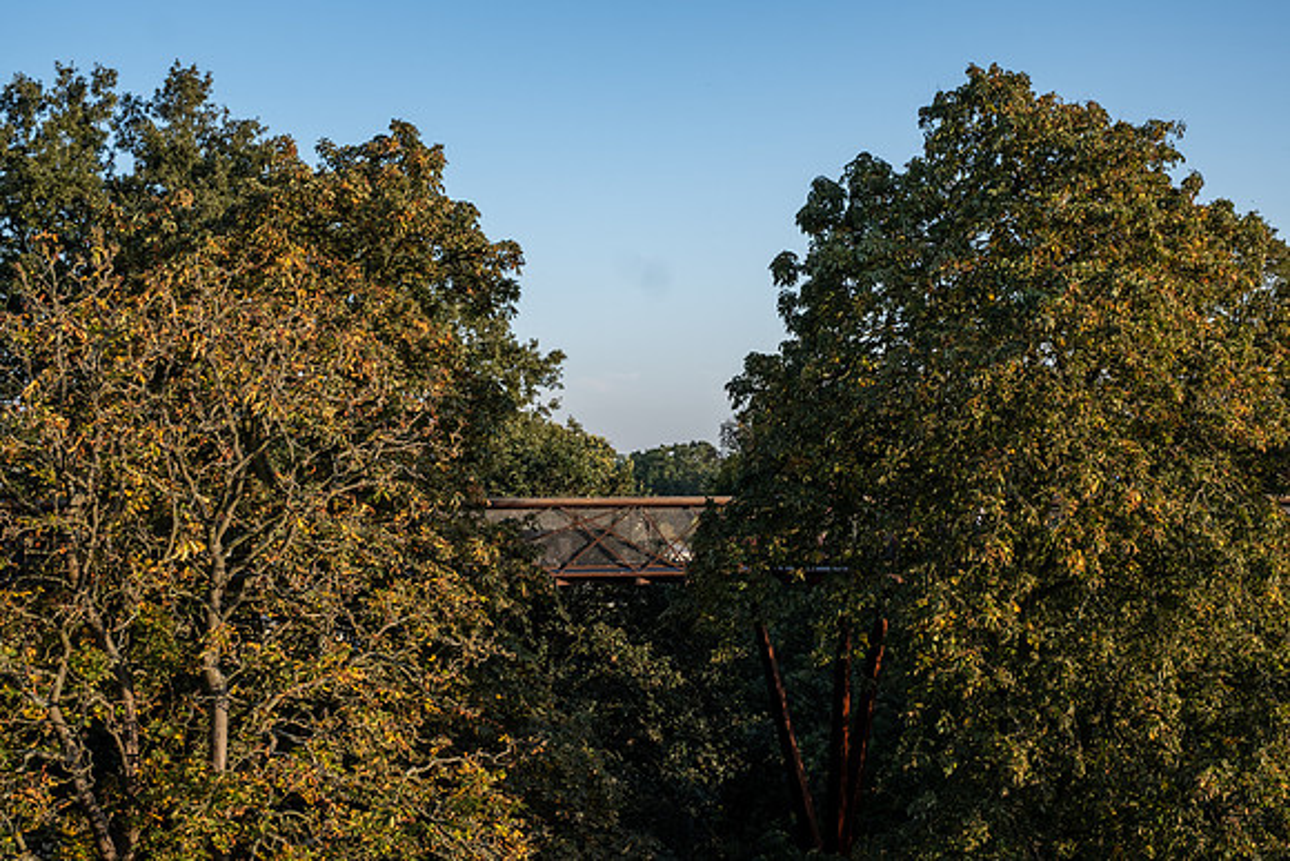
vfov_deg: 25.5
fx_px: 1900
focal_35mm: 53
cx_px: 645
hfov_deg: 37.5
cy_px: 430
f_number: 8
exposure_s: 1/110
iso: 200
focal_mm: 35
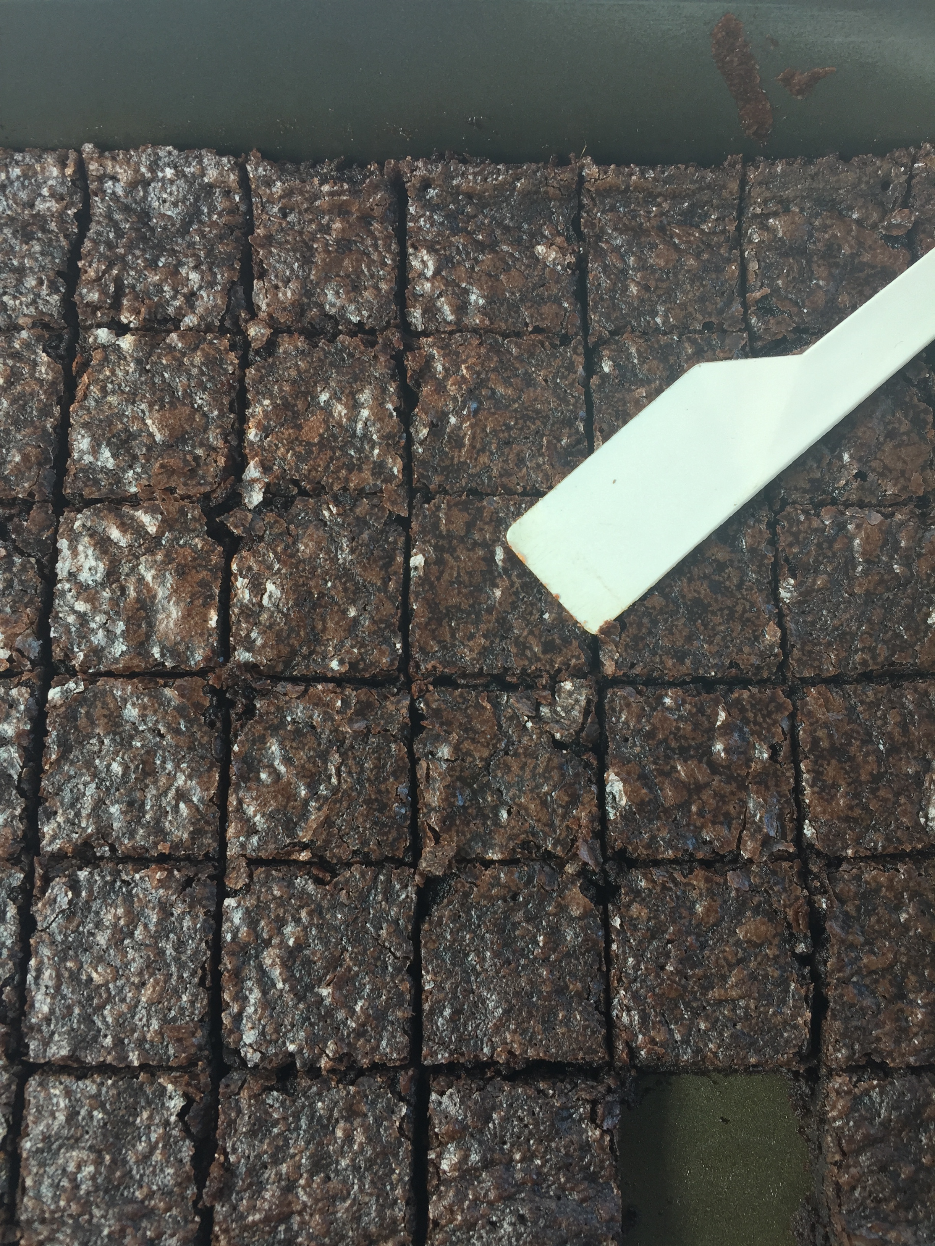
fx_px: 1044
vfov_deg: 61.7
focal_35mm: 29
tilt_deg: -76.4
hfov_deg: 48.2
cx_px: 468
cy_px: 623
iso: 32
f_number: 2.2
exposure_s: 1/60
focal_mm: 4.15
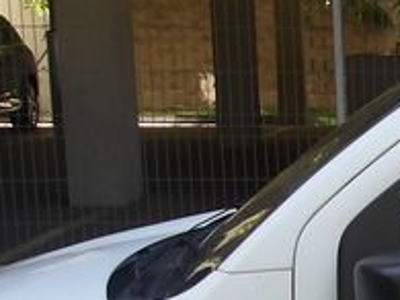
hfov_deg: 12.5
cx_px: 757
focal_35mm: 142
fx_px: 1640
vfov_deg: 10.2
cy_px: 407
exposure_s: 1/228
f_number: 3
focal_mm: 4.9
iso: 100
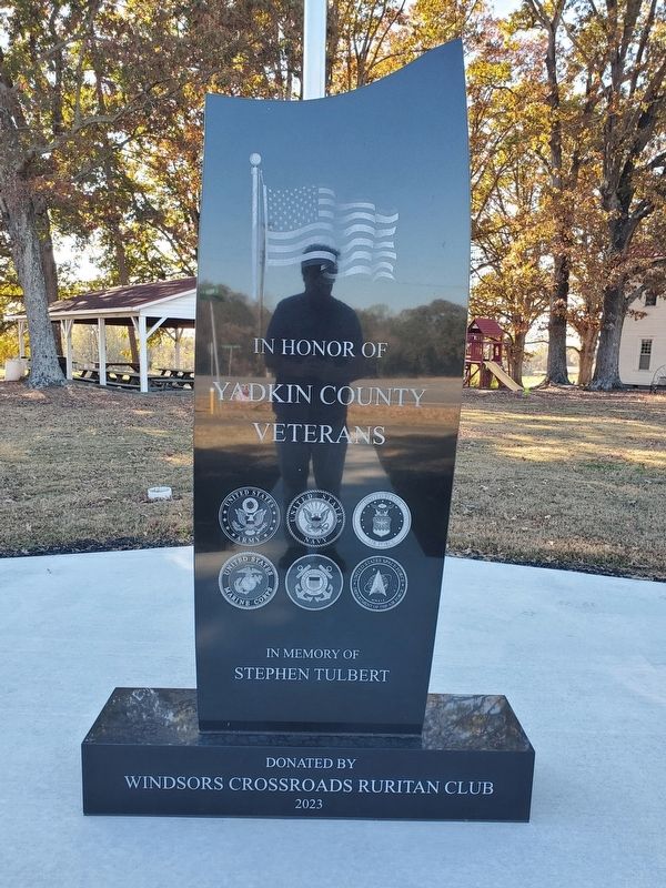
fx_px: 667
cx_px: 333
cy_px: 444
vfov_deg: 67.3
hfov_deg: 53.1
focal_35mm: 26
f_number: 2.4
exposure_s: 1/161
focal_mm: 4.3
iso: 50
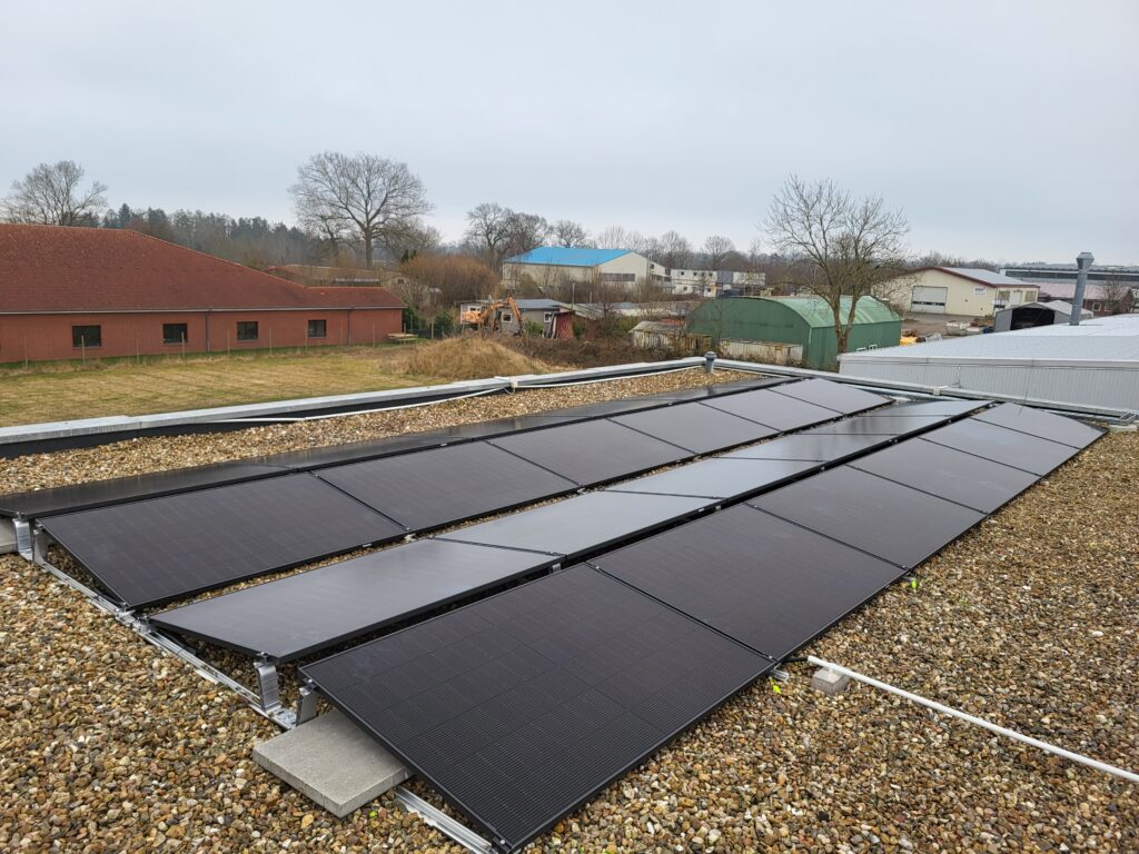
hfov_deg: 67.3
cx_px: 570
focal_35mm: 26
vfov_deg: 53.1
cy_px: 427
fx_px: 856
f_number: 1.8
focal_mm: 5.4
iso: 40
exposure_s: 1/198
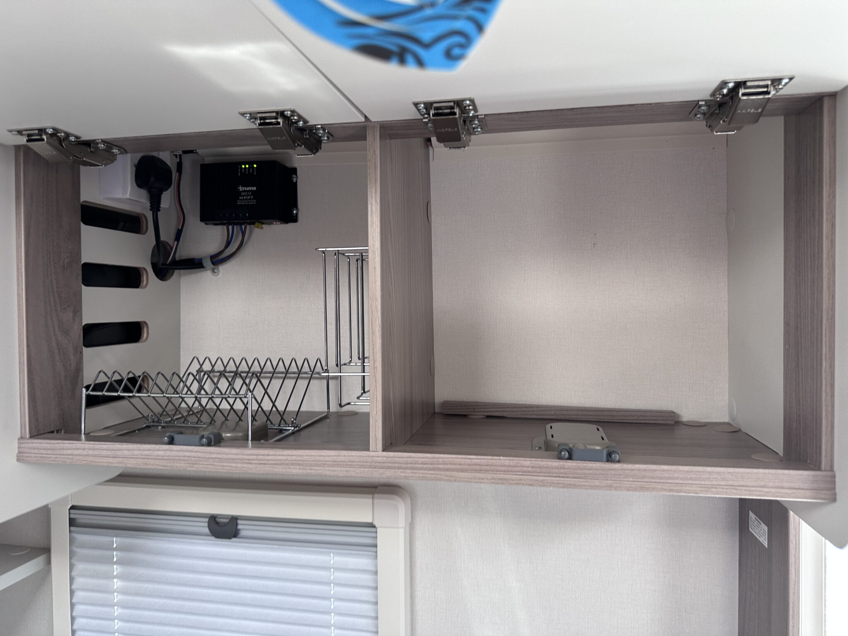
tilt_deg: +3.7
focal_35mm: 24
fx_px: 588
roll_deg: +0.8
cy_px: 318
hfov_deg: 71.6
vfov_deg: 56.8
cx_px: 424
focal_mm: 6.86
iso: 100
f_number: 1.78
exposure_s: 1/121
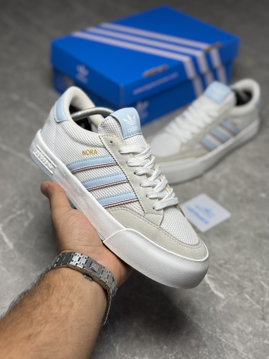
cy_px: 180
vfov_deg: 39.7
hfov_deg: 30.3
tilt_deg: -40.7
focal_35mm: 48
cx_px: 134
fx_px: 497
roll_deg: -2.0
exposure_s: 1/651
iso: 64
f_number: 1.78
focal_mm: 6.76
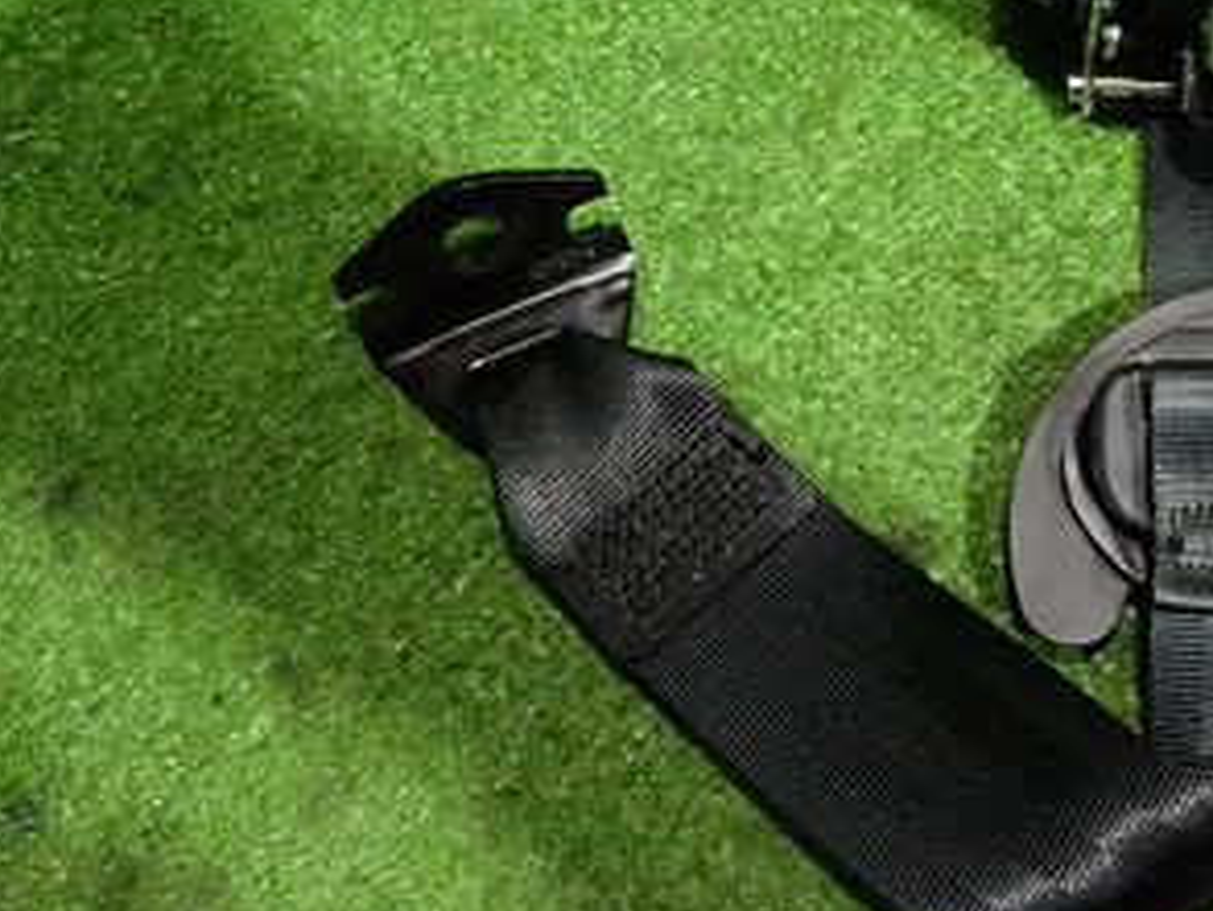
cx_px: 1007
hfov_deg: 36.0
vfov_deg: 28.4
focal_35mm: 51
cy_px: 309
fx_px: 1789
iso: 640
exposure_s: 1/30
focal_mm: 4.5
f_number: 2
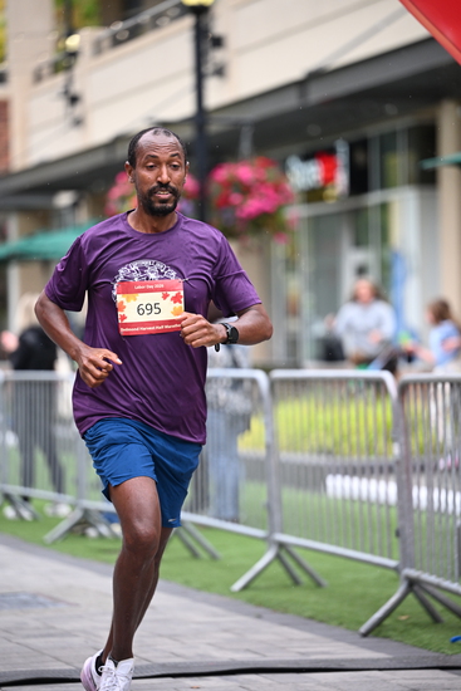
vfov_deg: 14.1
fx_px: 2783
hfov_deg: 9.5
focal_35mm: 145
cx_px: 230
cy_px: 346
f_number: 2.8
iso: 1250
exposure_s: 1/1250
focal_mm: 145
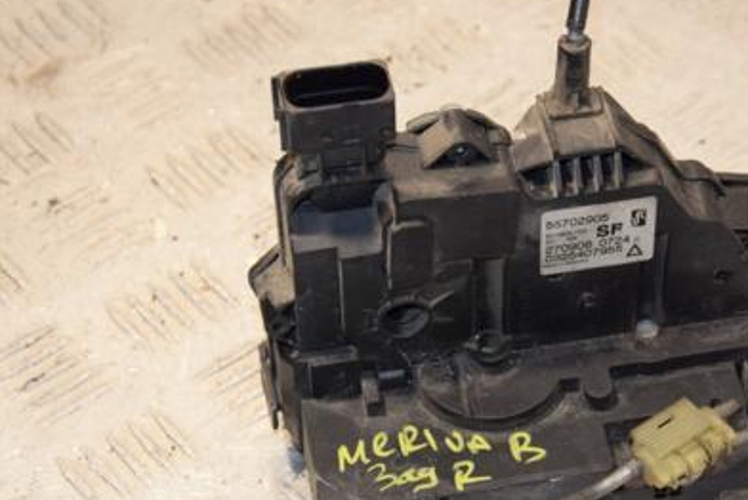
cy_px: 292
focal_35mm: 133
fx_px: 2765
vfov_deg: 10.3
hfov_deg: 15.4
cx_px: 508
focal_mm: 58
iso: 450
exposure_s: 1/125
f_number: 5.6
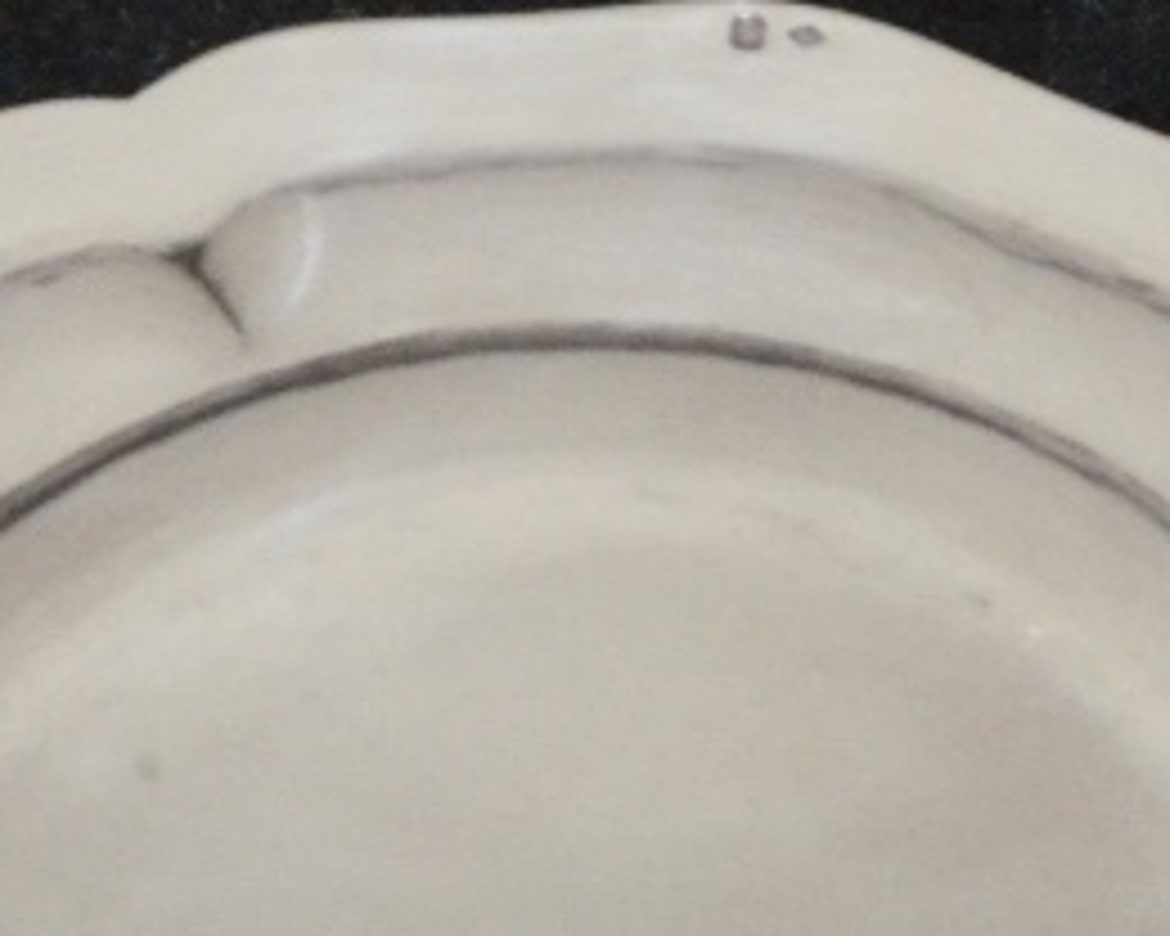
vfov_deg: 4.3
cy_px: 1073
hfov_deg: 5.4
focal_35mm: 357
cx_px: 657
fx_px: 12368
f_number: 5.6
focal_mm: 55
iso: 3200
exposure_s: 1/60
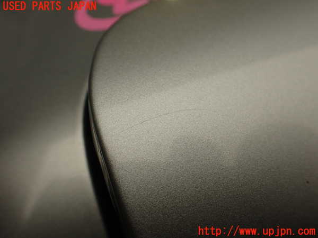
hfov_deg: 56.8
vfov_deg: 44.2
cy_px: 119
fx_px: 294
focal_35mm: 32
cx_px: 159
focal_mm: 5.79
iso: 100
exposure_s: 1/320
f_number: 3.2
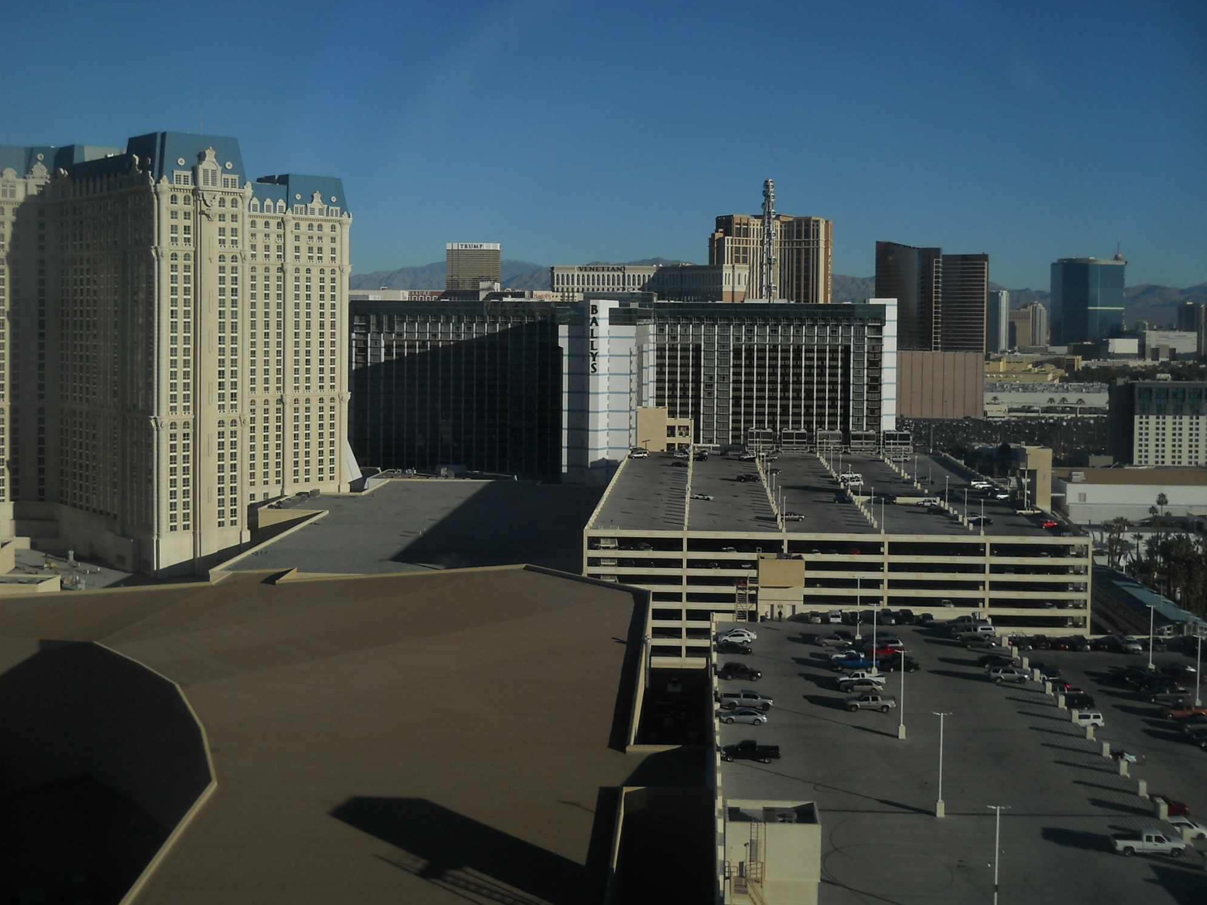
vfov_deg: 34.3
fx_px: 1464
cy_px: 443
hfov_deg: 44.8
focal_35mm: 42
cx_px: 605
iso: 80
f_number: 5.5
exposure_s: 1/200
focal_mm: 6.72
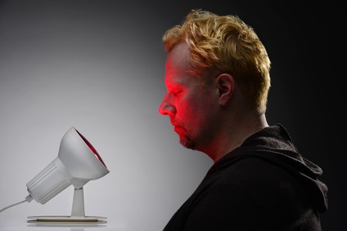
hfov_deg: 11.7
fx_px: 1687
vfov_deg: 7.9
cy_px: 116
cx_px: 174
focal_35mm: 175
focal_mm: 175
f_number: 18
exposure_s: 1/15
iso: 100
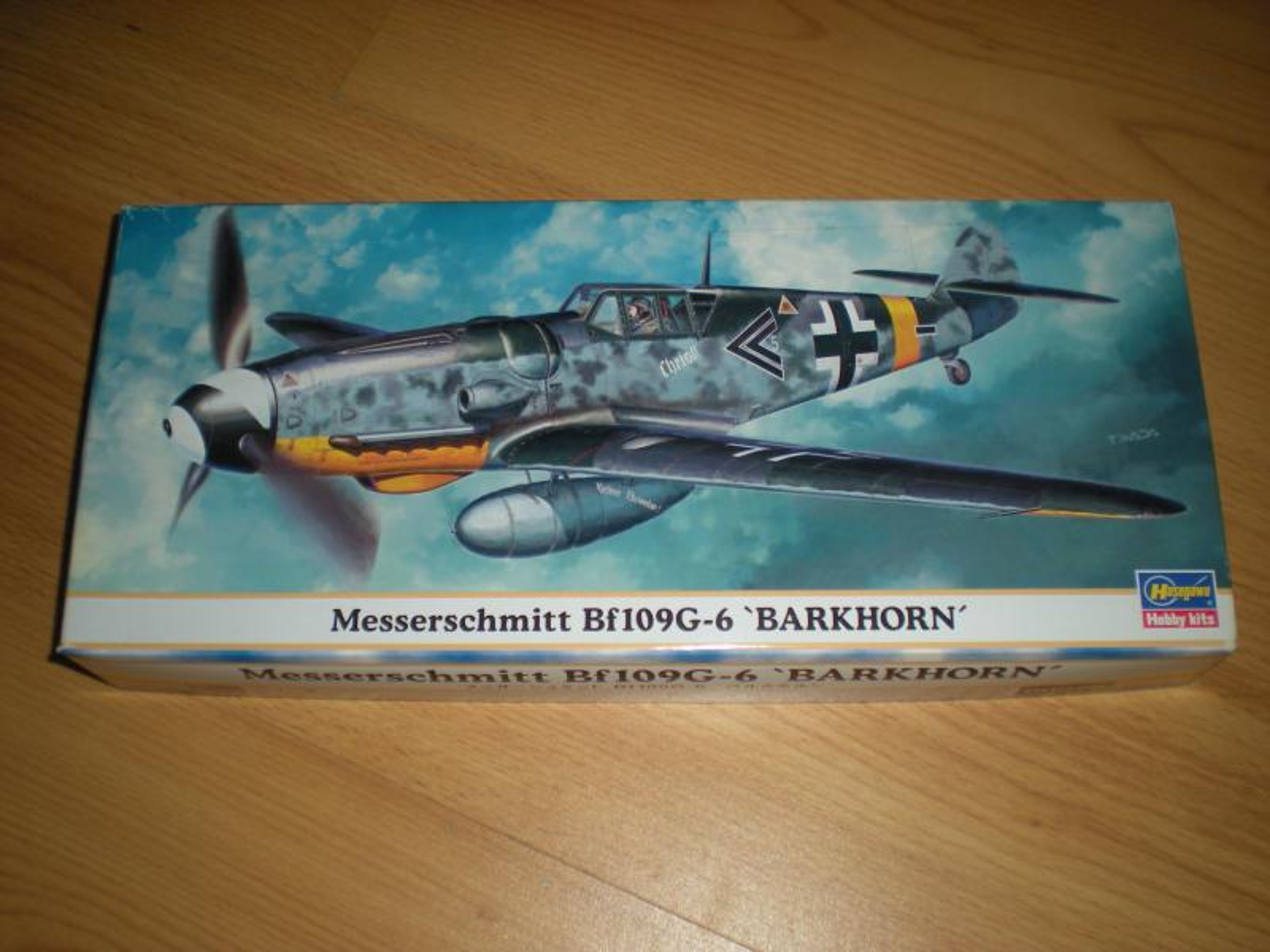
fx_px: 1394
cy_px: 476
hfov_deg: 49.0
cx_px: 635
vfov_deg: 37.7
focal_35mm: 38
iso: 64
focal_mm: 6.3
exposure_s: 1/60
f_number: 3.1
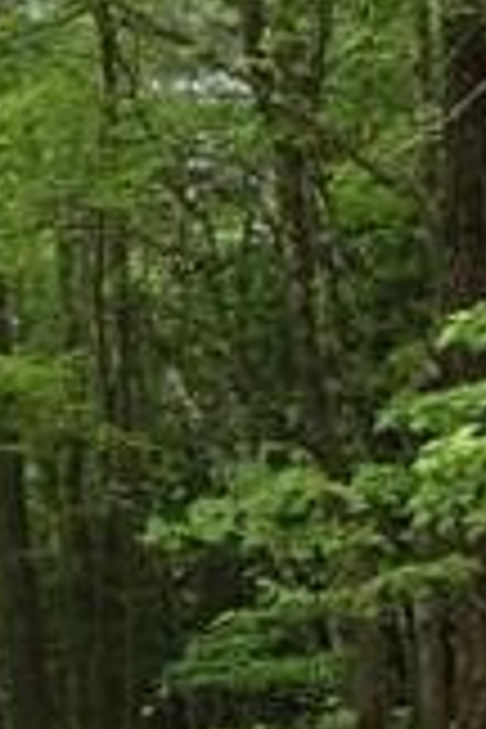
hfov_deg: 9.0
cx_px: -549
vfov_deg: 14.4
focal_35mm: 142
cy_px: 508
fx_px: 2875
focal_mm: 6.83
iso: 100
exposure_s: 1/125
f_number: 4.6
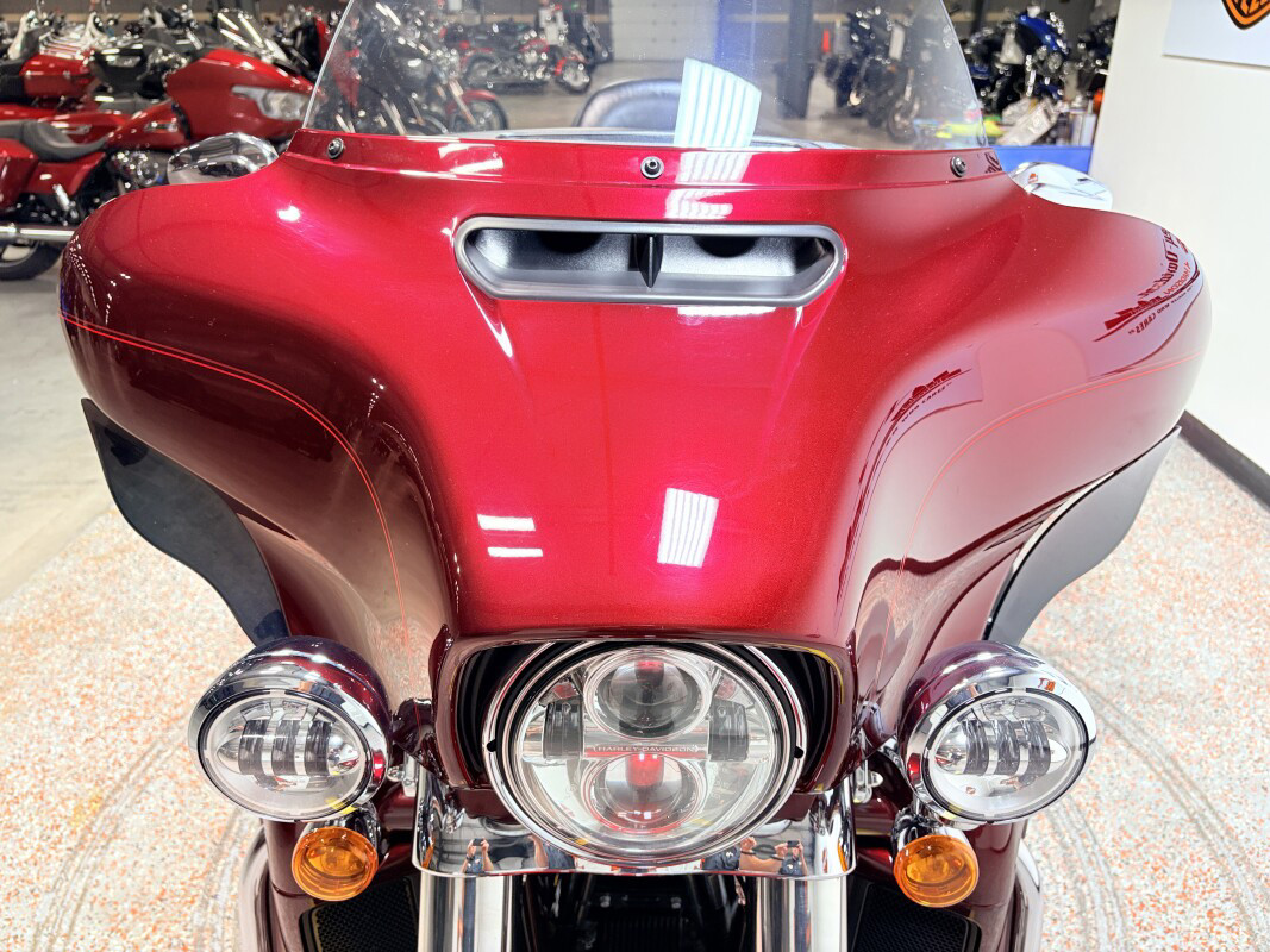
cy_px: 476
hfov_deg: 67.3
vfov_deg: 53.1
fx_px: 954
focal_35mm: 26
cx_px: 635
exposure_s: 1/120
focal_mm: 5.96
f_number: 1.6
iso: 125
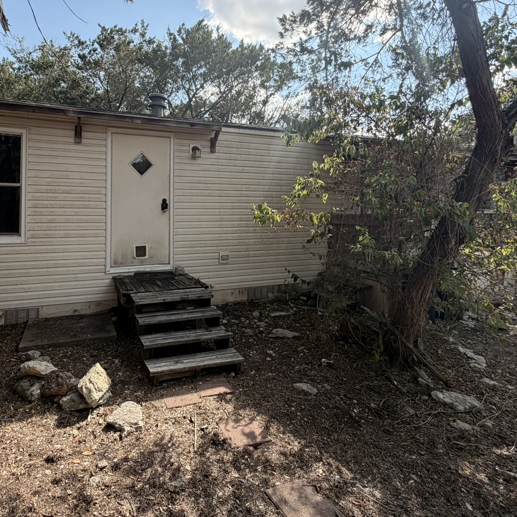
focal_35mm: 20
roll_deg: -0.6
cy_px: 204
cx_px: 198
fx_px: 338
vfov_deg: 73.9
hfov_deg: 73.7
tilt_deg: +0.7
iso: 50
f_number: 2.2
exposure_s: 1/502
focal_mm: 2.22
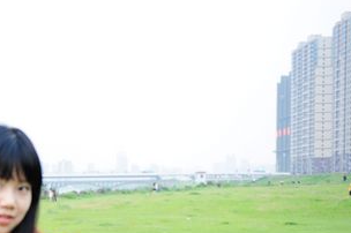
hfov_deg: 21.1
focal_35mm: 90
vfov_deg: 14.9
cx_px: -72
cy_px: 223
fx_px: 877
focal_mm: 36
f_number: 3.2
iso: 200
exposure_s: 1/15
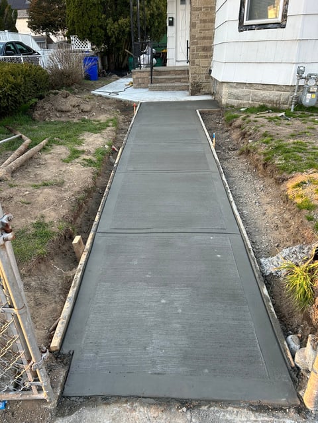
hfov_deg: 53.1
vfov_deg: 67.3
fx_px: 318
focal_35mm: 26
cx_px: 159
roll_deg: +0.7
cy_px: 212
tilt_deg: -27.1
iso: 50
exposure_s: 1/121
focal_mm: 5.7
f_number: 1.5
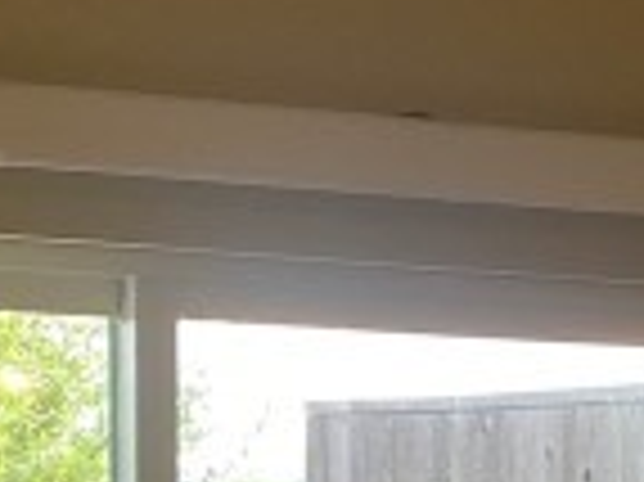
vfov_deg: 7.5
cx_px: 680
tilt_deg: -8.0
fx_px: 3457
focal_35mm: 186
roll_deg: -0.8
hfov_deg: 10.5
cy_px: 1081
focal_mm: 4.25
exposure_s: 1/120
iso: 80
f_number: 1.8
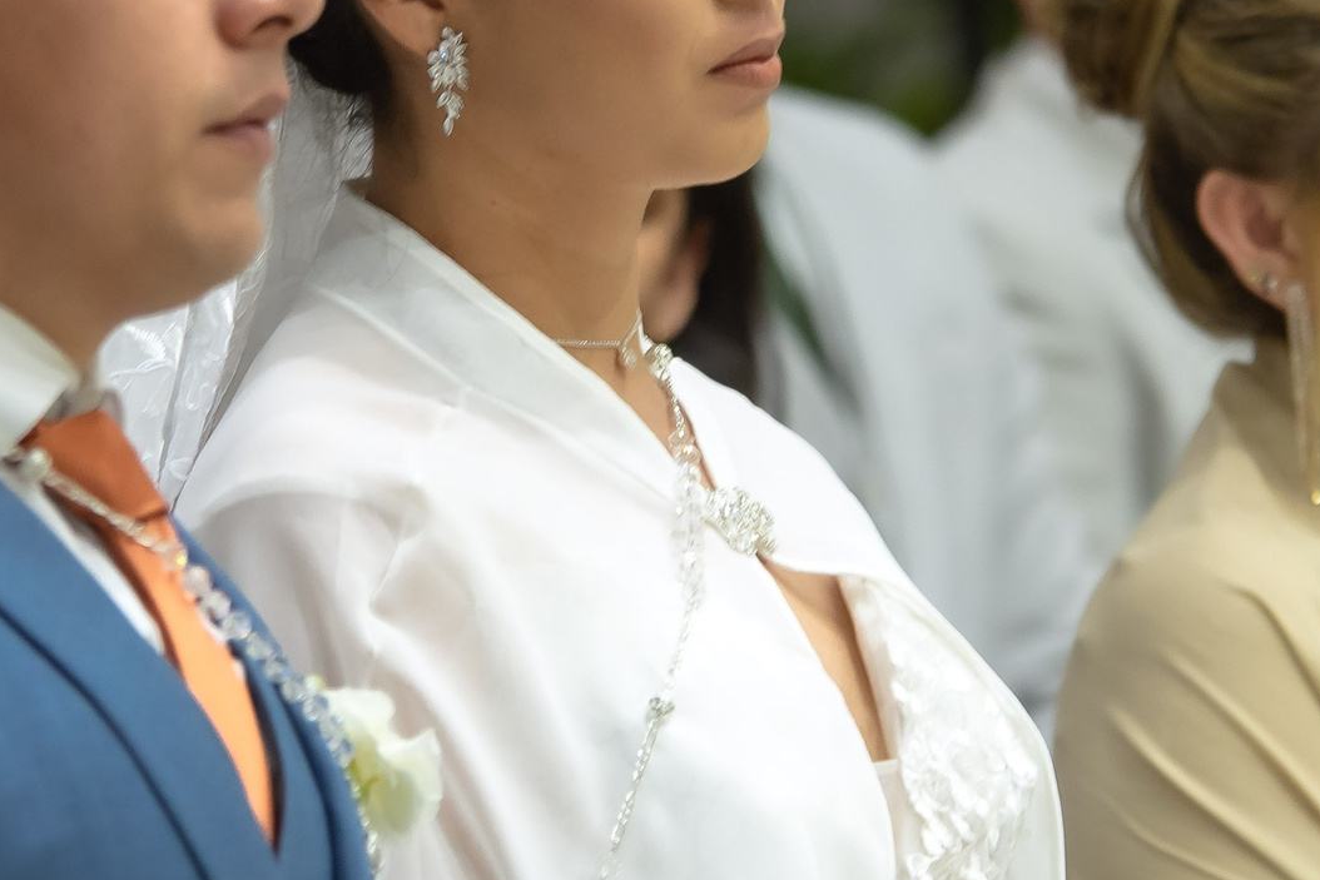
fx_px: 21378
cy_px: 377
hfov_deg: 3.5
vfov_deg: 2.4
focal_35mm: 583
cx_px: 456
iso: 1000
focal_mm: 160
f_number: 4.5
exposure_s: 1/100
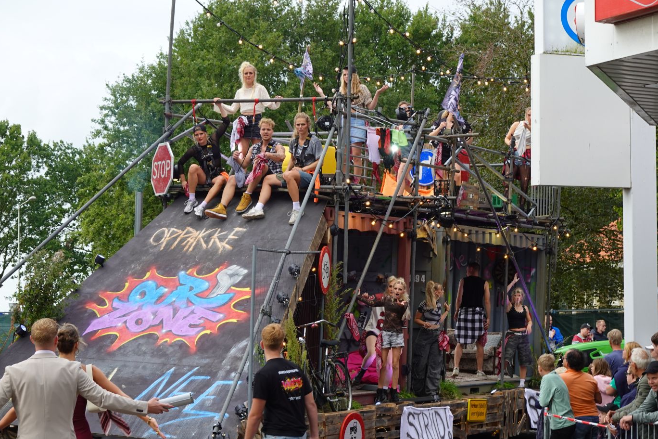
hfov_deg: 22.4
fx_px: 1663
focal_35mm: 91
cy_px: 230
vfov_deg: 15.0
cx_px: 336
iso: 100
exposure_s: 1/125
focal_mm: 30.26
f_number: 4
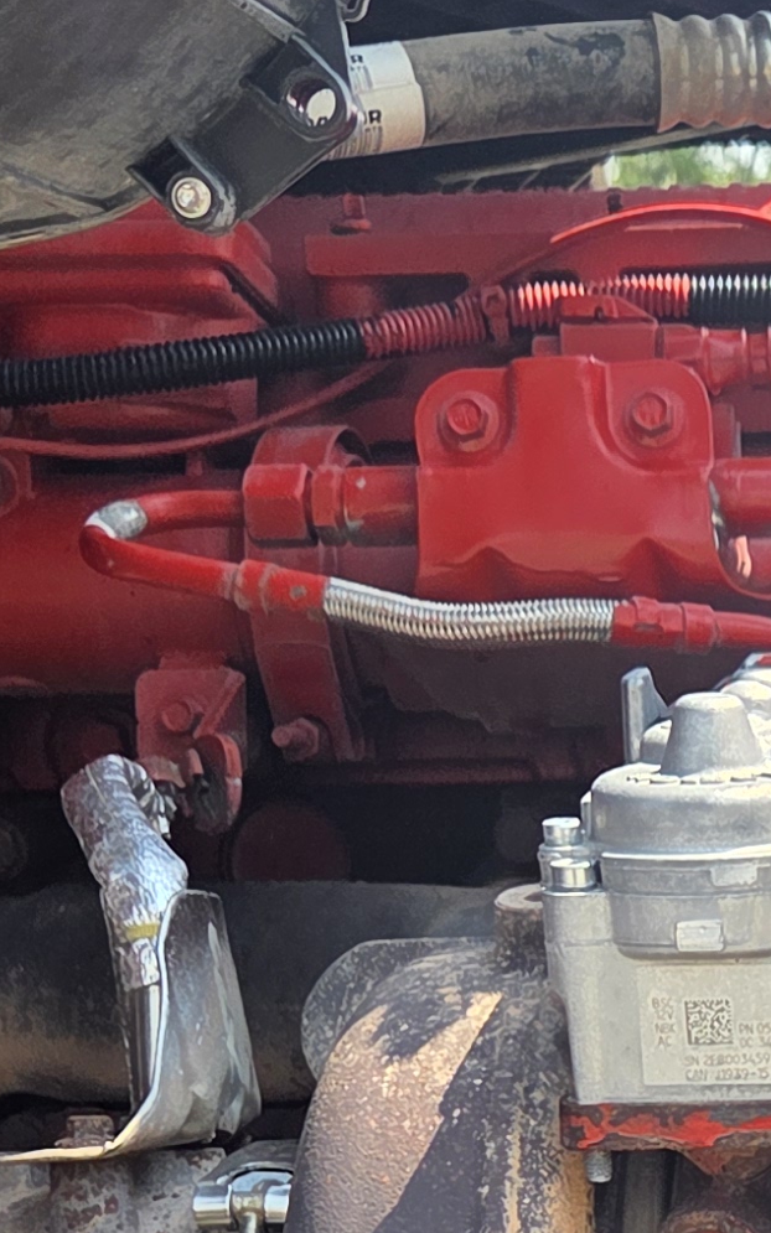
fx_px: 3294
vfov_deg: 20.2
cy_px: 1377
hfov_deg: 12.8
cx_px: 1080
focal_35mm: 98
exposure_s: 1/1663
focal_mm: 5.4
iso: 80
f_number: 1.8
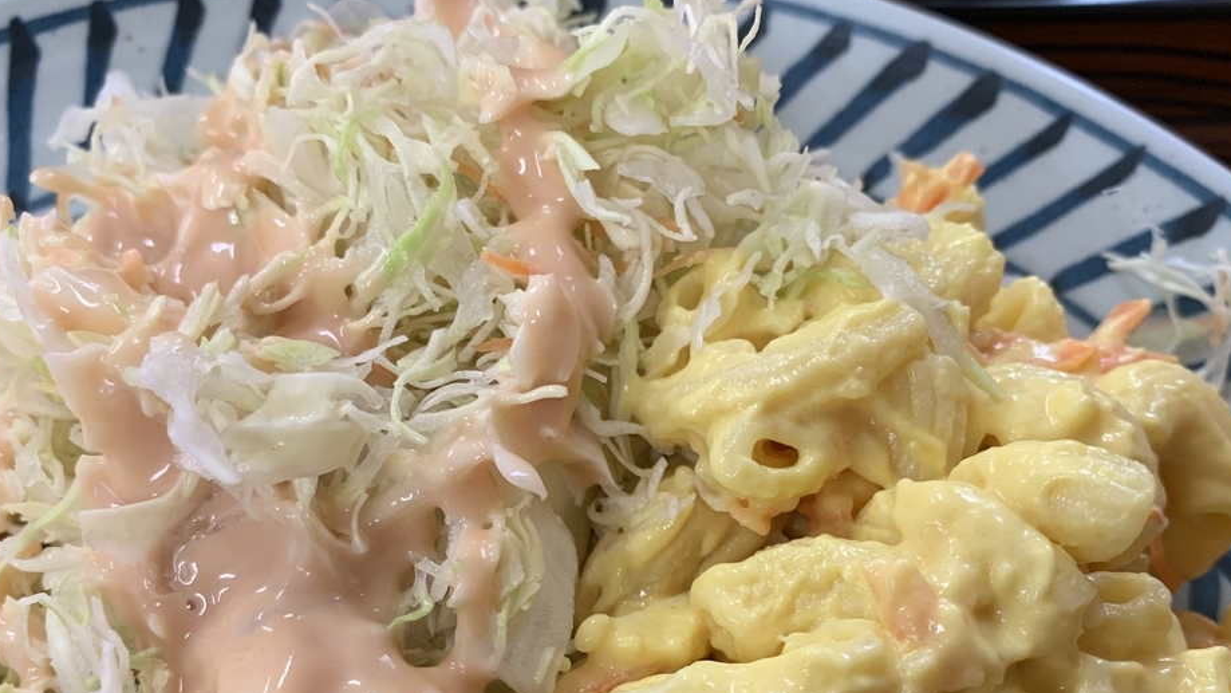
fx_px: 1208
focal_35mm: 37
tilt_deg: -61.2
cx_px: 639
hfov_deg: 54.0
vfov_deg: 31.3
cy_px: 532
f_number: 1.8
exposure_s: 1/70
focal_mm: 4.25
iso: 100
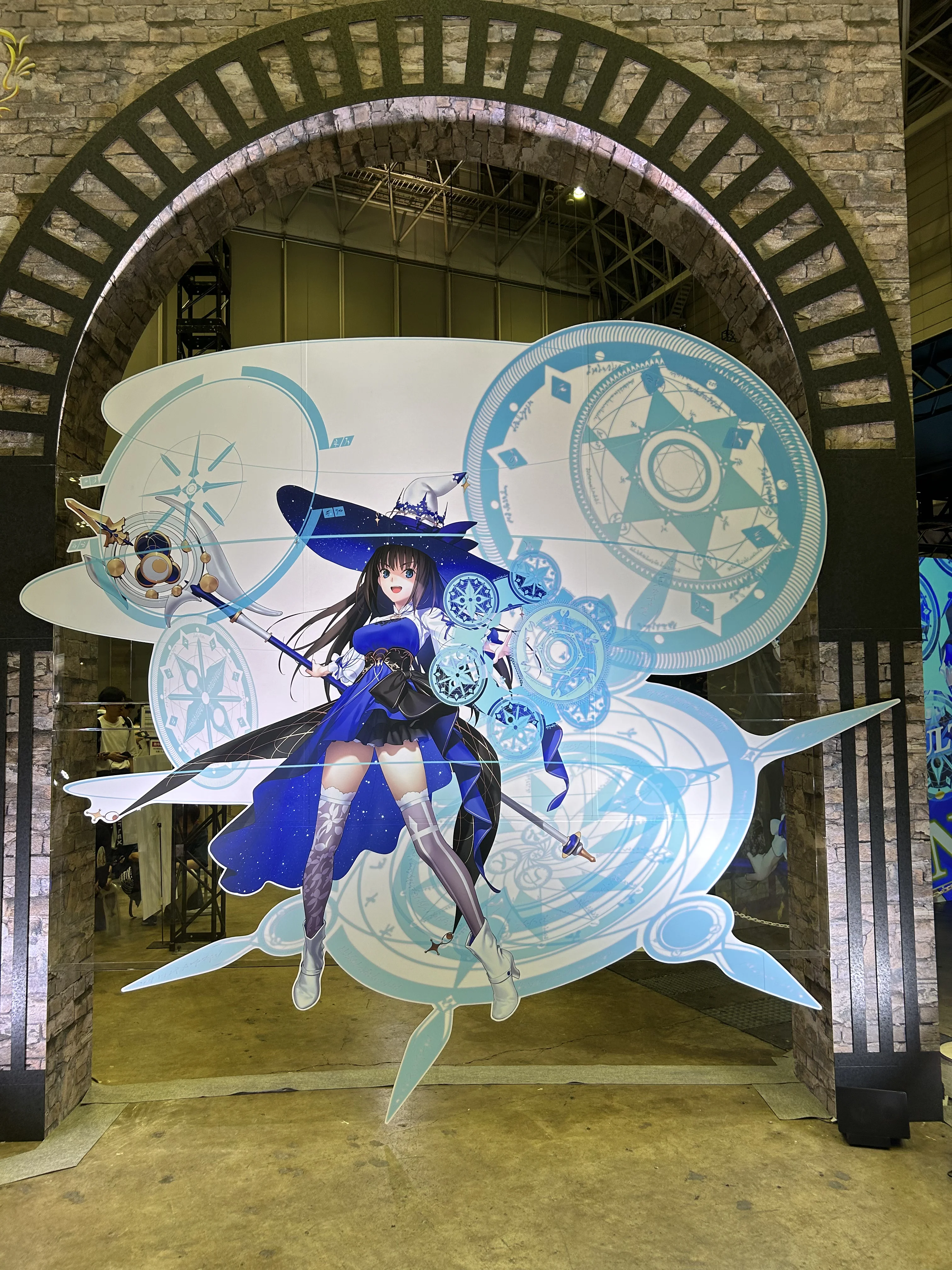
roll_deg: +0.4
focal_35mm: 26
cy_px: 635
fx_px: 953
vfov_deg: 67.3
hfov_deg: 53.1
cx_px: 476
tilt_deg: +4.7
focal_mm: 5.7
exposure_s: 1/119
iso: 80
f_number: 1.5
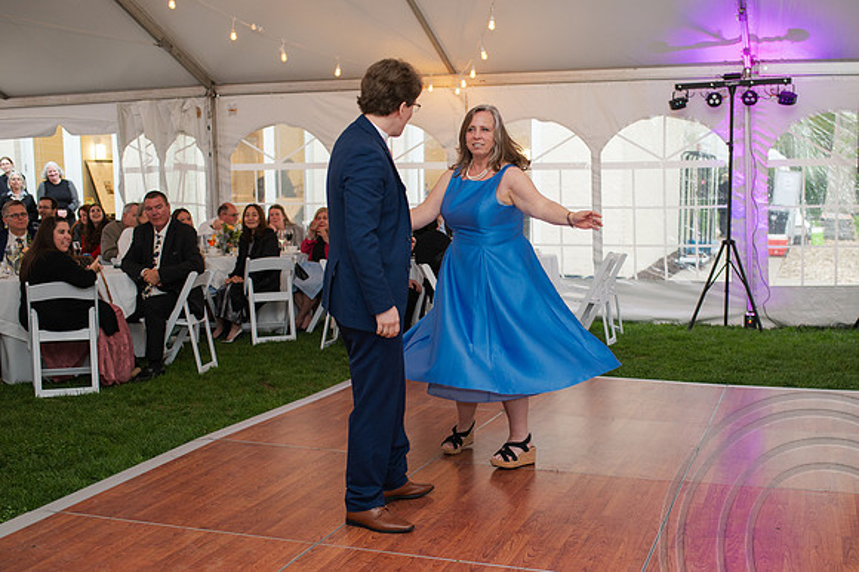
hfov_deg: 45.6
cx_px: 487
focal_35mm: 43
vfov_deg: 31.3
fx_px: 1018
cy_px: 349
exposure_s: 1/200
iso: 800
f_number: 3.2
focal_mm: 35
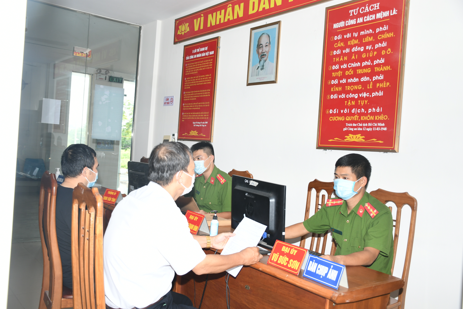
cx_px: 232
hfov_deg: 55.1
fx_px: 444
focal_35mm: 34
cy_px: 154
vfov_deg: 38.4
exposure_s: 1/200
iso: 320
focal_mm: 23
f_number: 3.8
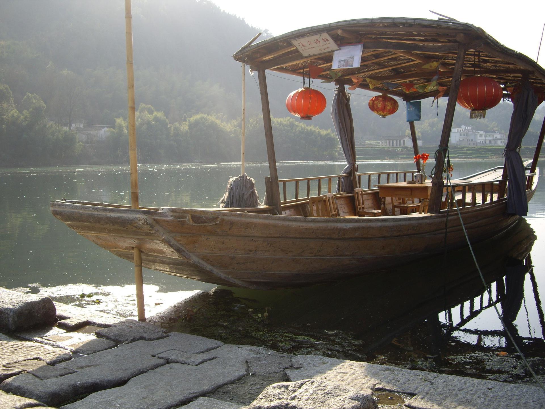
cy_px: 204
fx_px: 598
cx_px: 272
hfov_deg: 49.0
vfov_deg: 37.7
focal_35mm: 38
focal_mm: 7.9
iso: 64
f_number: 2.8
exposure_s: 1/320
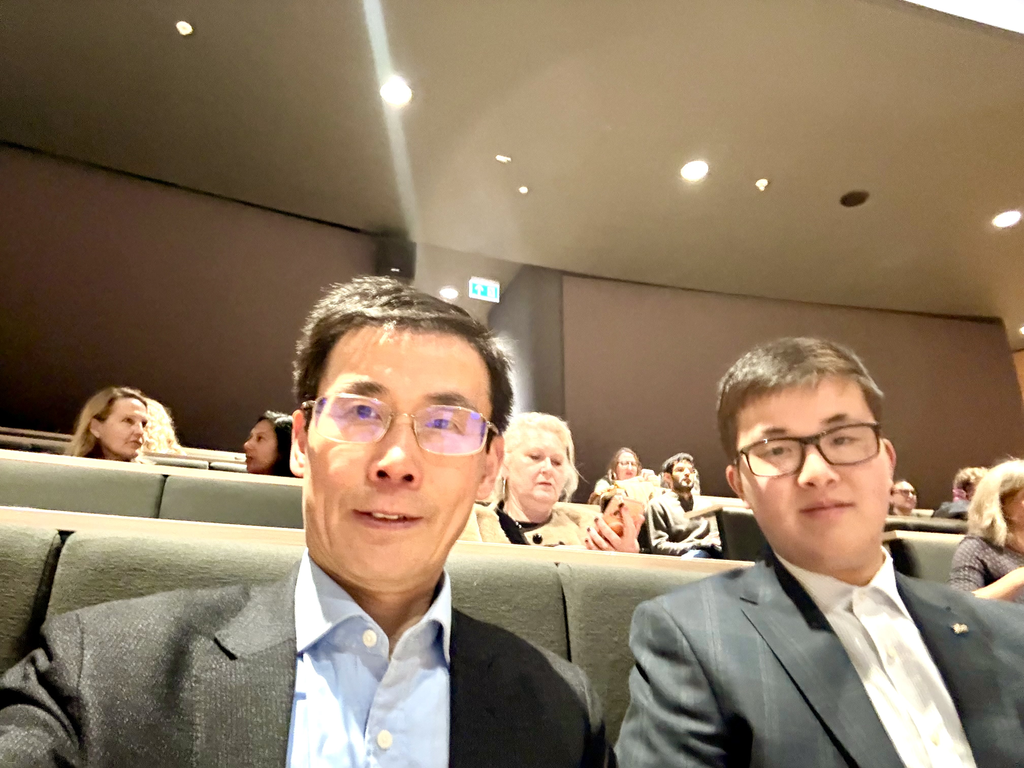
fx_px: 680
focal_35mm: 23
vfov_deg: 58.9
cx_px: 512
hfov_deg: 73.9
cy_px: 384
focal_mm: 2.69
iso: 640
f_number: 1.9
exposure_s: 1/18
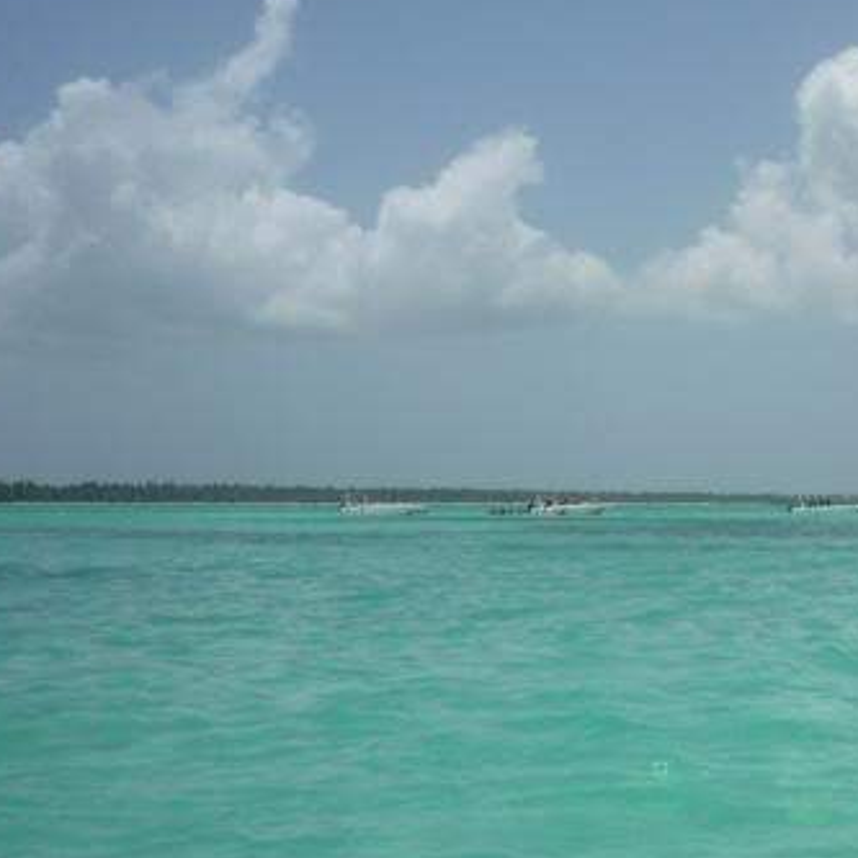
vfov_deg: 25.3
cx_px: 873
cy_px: 526
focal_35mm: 68
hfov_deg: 24.1
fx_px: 1907
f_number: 6.3
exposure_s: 1/800
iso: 100
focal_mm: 5.2
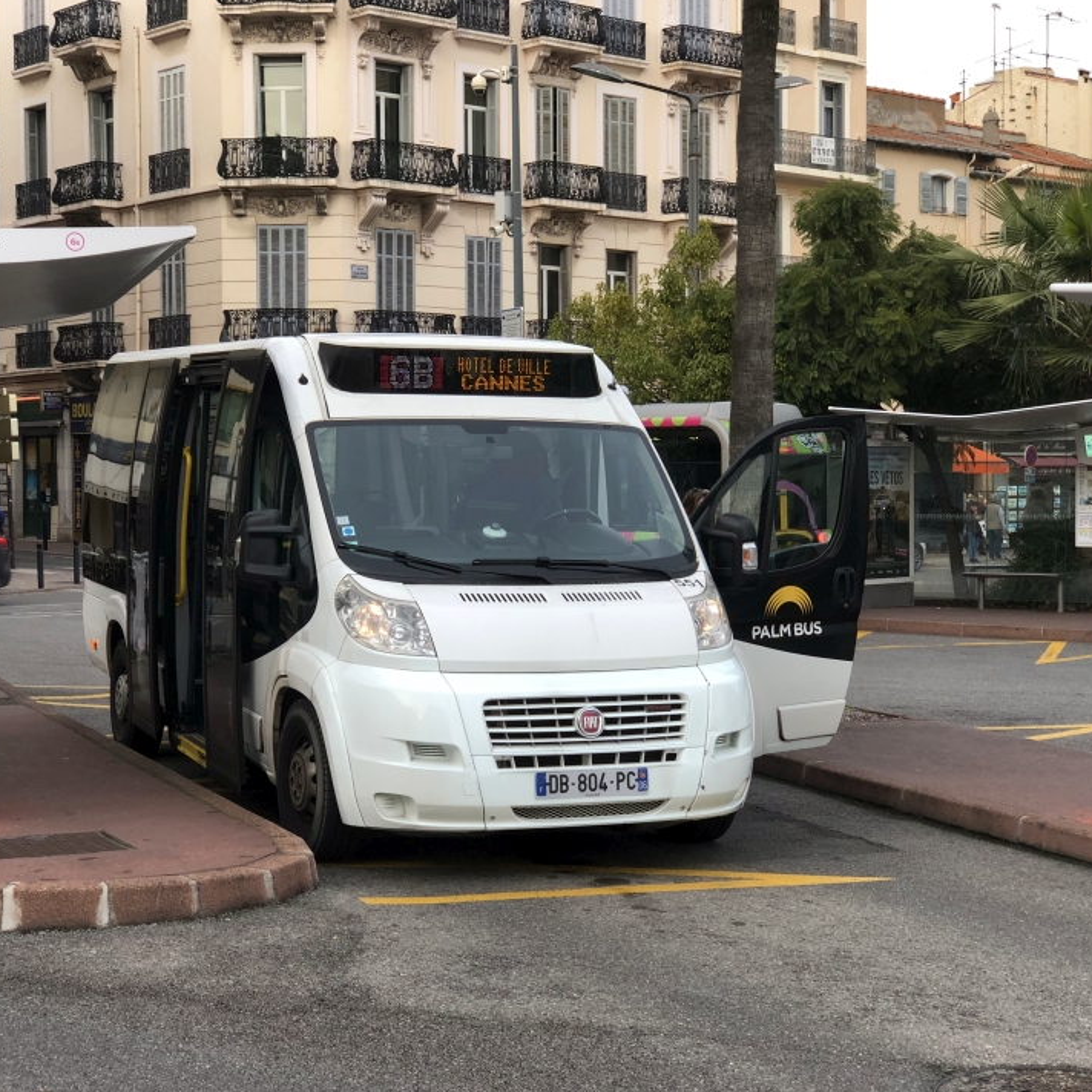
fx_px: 2213
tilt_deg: -2.2
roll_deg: +0.2
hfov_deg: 27.7
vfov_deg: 27.7
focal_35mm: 62
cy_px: 544
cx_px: 474
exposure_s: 1/60
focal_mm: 6
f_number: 2.4
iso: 16
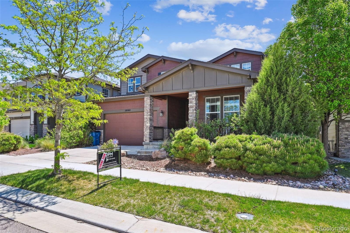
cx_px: 175
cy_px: 116
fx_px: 199
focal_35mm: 20
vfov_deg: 60.7
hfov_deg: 82.6
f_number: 10
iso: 400
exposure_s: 1/250
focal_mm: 20.5
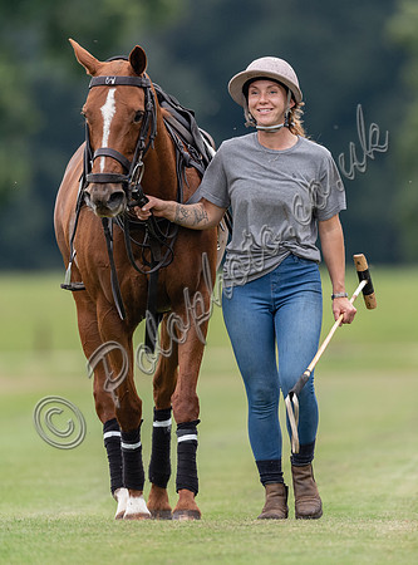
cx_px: 260
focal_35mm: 725
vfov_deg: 2.7
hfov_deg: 2.0
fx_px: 11769
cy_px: 283
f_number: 4
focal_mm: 500
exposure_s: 1/800
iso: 1250
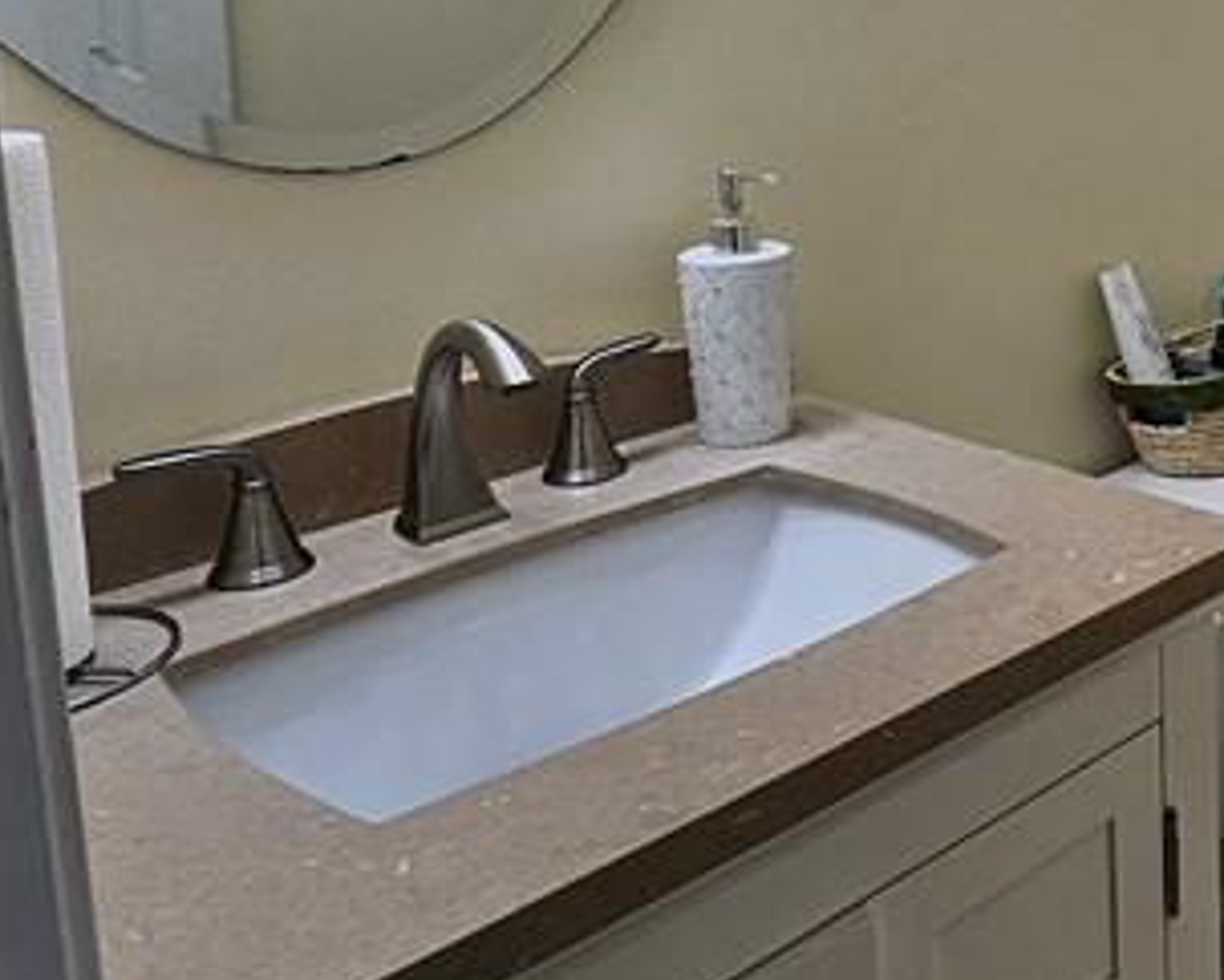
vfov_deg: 33.4
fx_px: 1559
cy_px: 126
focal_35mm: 43
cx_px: 1386
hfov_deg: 35.7
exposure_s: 1/60
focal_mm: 1.74
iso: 40
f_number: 2.2
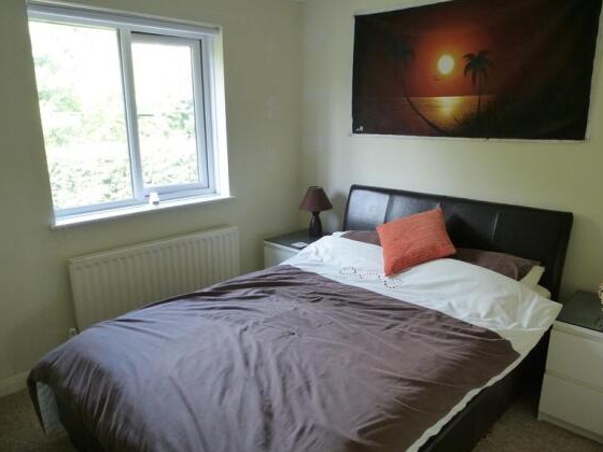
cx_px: 302
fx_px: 435
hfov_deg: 69.4
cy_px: 234
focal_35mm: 25
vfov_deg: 54.9
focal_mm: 4.3
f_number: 3.3
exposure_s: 1/50
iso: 400
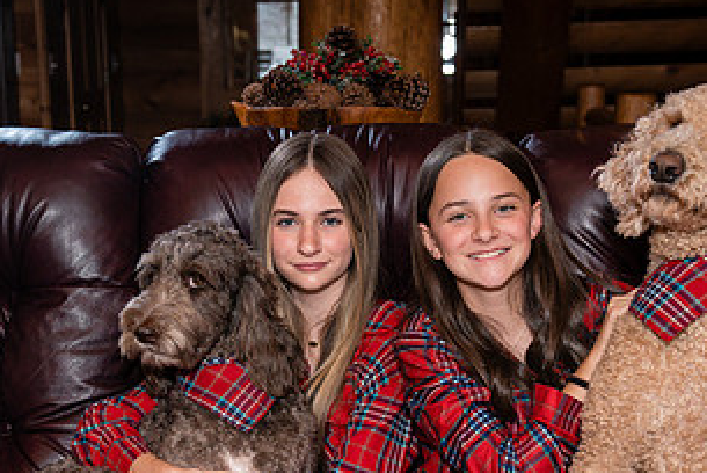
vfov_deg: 15.7
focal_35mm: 86
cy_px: 457
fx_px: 1691
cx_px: 354
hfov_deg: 23.6
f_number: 5
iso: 500
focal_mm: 43
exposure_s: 1/160
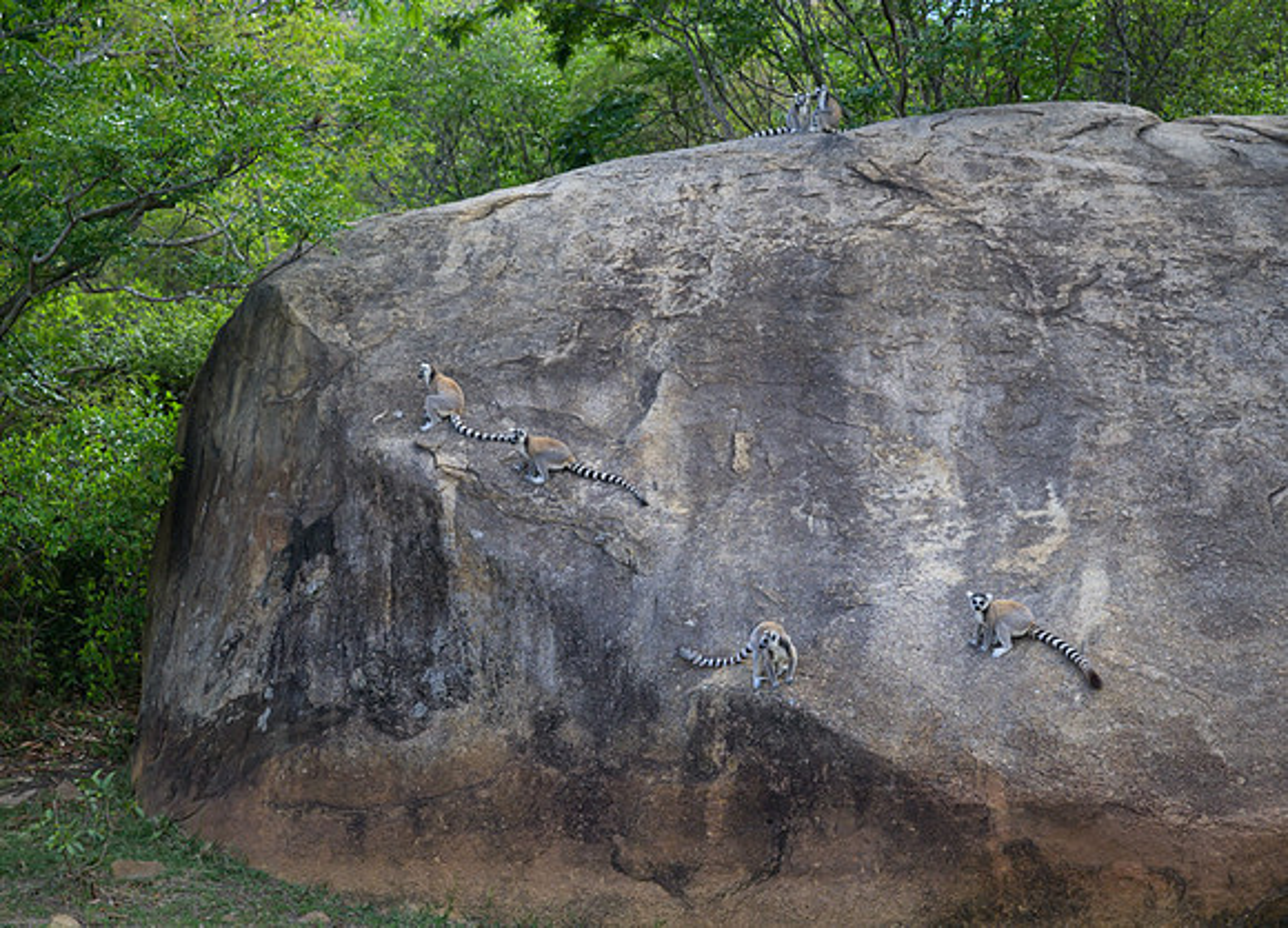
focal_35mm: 74
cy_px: 464
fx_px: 2705
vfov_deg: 19.5
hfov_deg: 26.8
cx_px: 695
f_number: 4
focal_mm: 70
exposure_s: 1/1250
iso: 400
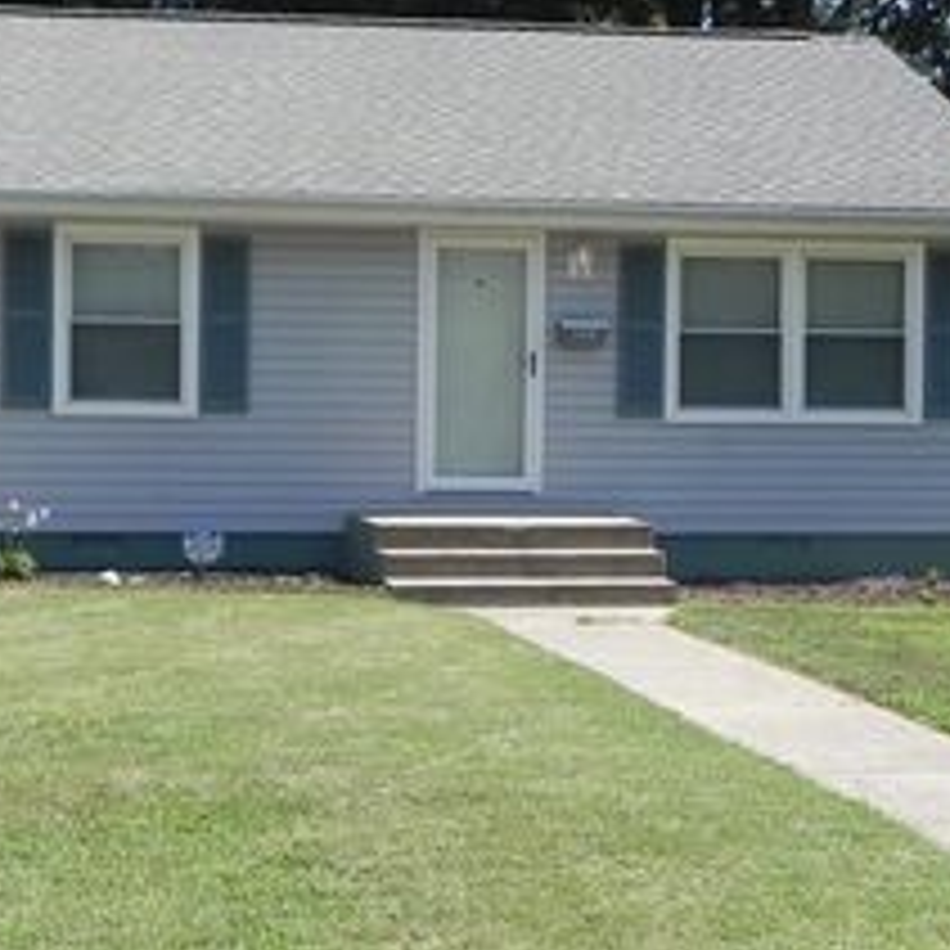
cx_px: 261
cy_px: 470
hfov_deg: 24.8
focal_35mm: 69
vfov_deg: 25.0
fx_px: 2142
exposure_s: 1/1181
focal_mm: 5.9
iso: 160
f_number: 2.8
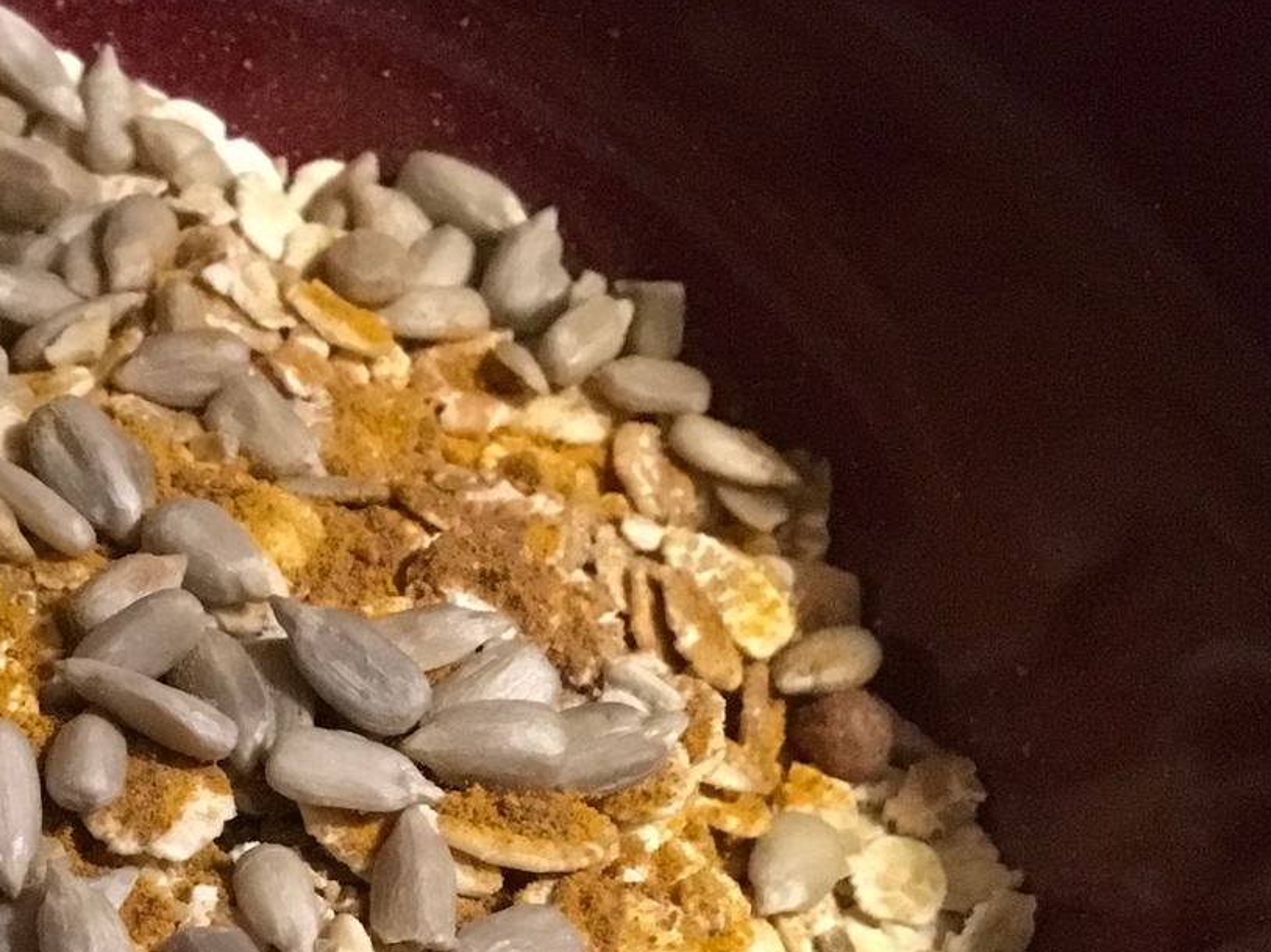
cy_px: 960
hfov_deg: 24.7
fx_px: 2680
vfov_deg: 19.5
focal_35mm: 73
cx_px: -162
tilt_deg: -66.4
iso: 400
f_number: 2.2
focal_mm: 4.15
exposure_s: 1/17
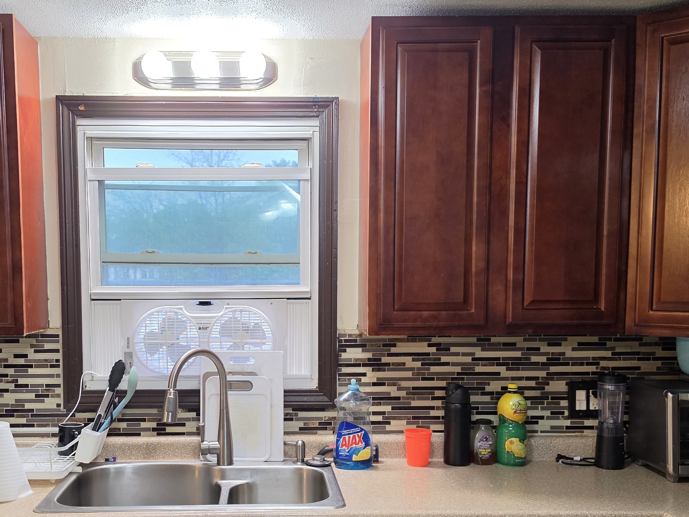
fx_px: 796
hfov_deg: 46.6
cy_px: 359
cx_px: 288
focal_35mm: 40
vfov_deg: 35.5
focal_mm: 6.5
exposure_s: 1/120
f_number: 1.4
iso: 200
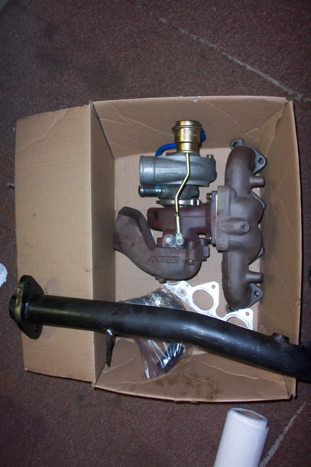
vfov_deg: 54.4
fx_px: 454
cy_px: 234
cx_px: 156
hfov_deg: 37.9
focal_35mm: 35
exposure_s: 1/30
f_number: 2.8
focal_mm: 7.5
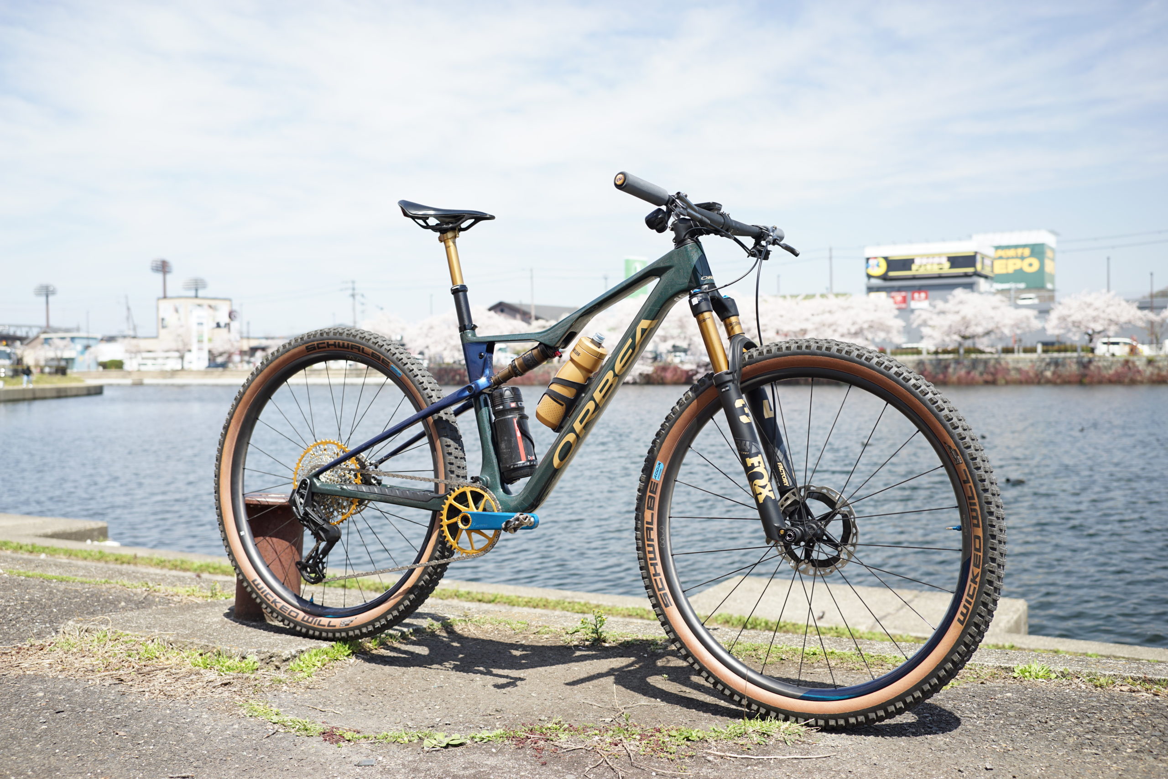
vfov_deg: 37.9
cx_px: 584
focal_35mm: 35
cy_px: 390
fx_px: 1136
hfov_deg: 54.4
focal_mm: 35
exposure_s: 1/100
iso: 100
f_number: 4.5
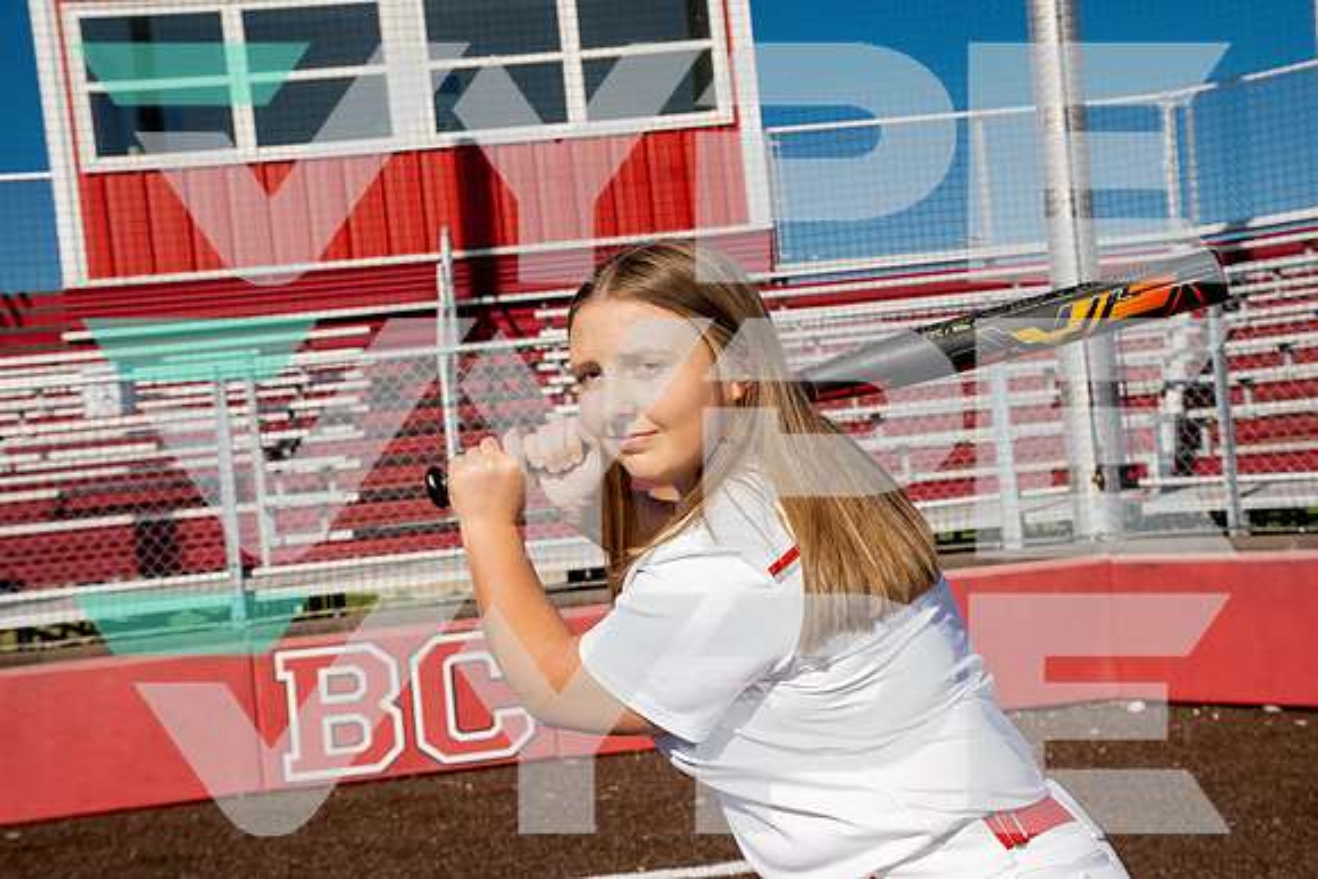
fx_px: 1904
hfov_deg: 38.2
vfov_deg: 26.0
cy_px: 440
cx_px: 659
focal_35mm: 52
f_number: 9
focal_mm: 52
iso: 100
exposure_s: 1/250
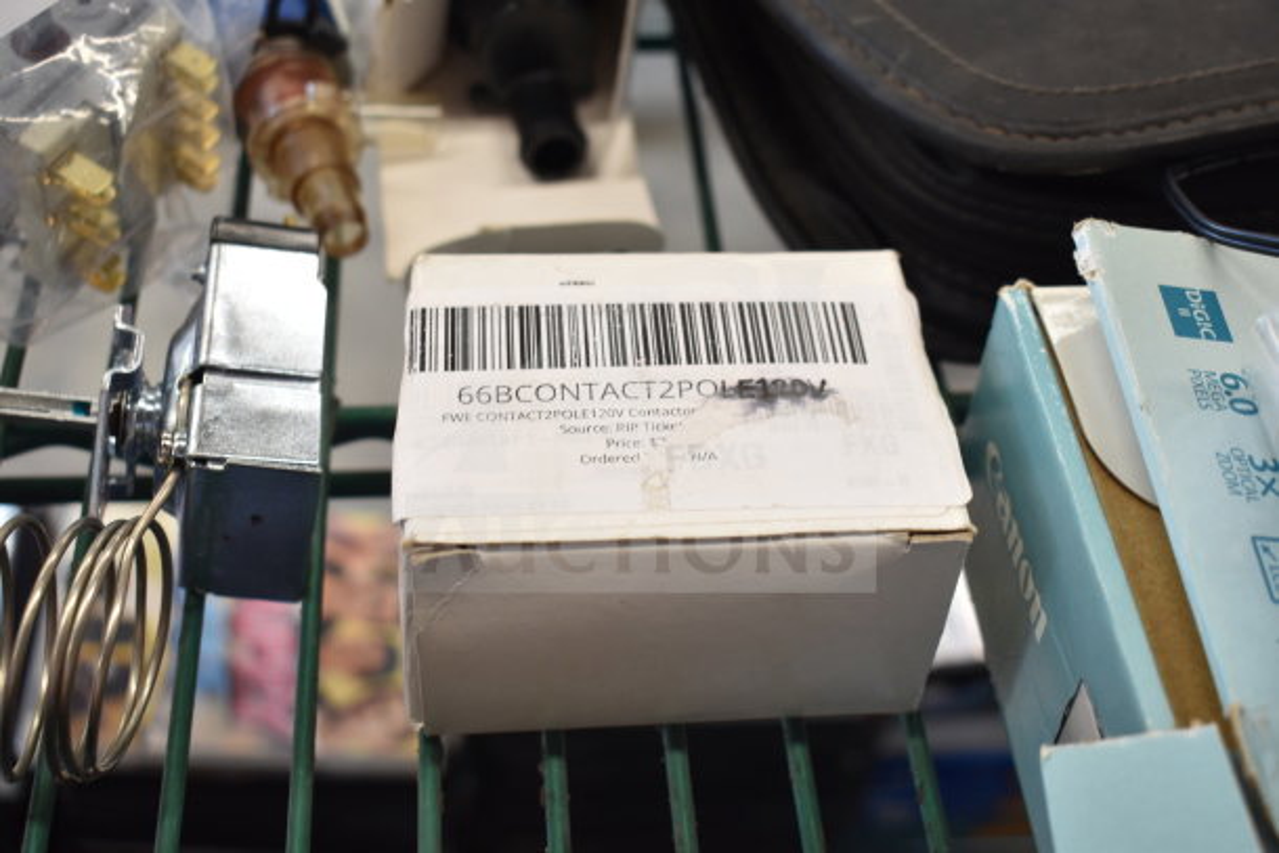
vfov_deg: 29.9
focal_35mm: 45
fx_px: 1599
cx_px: 640
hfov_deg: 43.6
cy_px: 426
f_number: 4.2
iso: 500
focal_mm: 30
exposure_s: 1/50
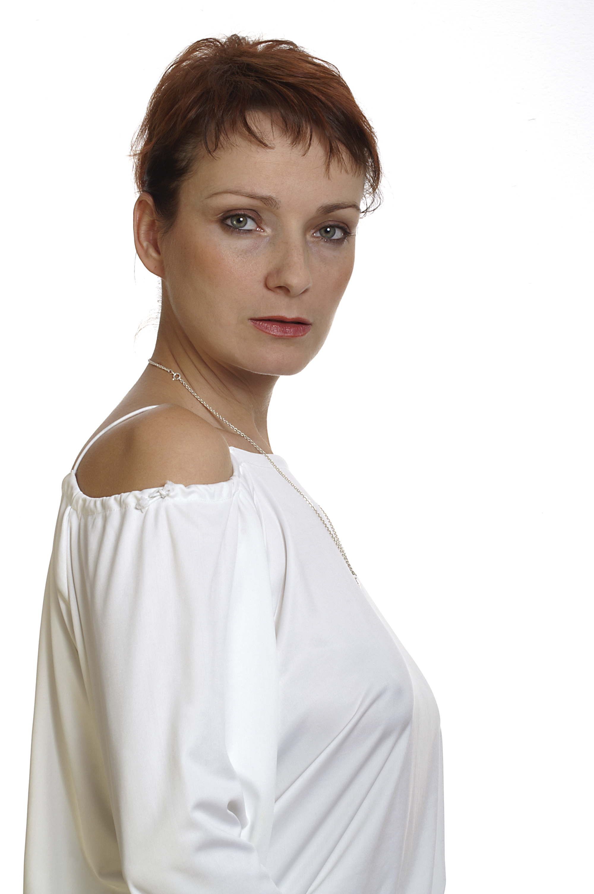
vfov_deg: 15.2
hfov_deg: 10.1
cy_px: 447
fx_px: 3347
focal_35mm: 135
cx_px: 297
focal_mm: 90
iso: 100
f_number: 22
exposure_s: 1/125
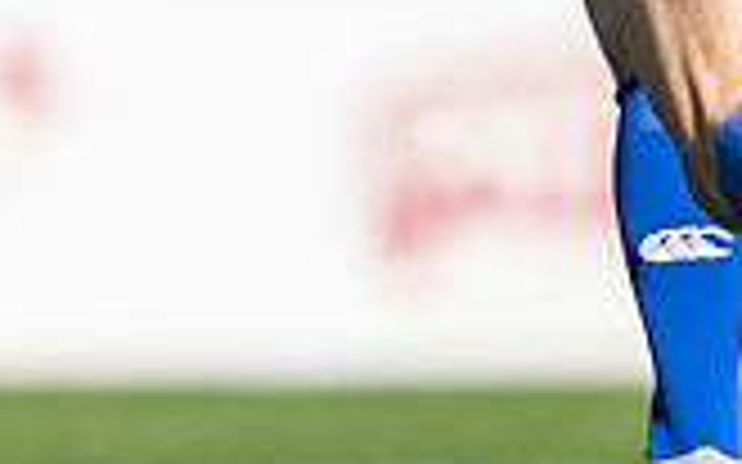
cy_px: -628
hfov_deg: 0.7
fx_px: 58866
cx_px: 559
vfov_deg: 0.5
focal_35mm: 2912
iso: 100
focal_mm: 400
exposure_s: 1/1250
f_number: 2.8
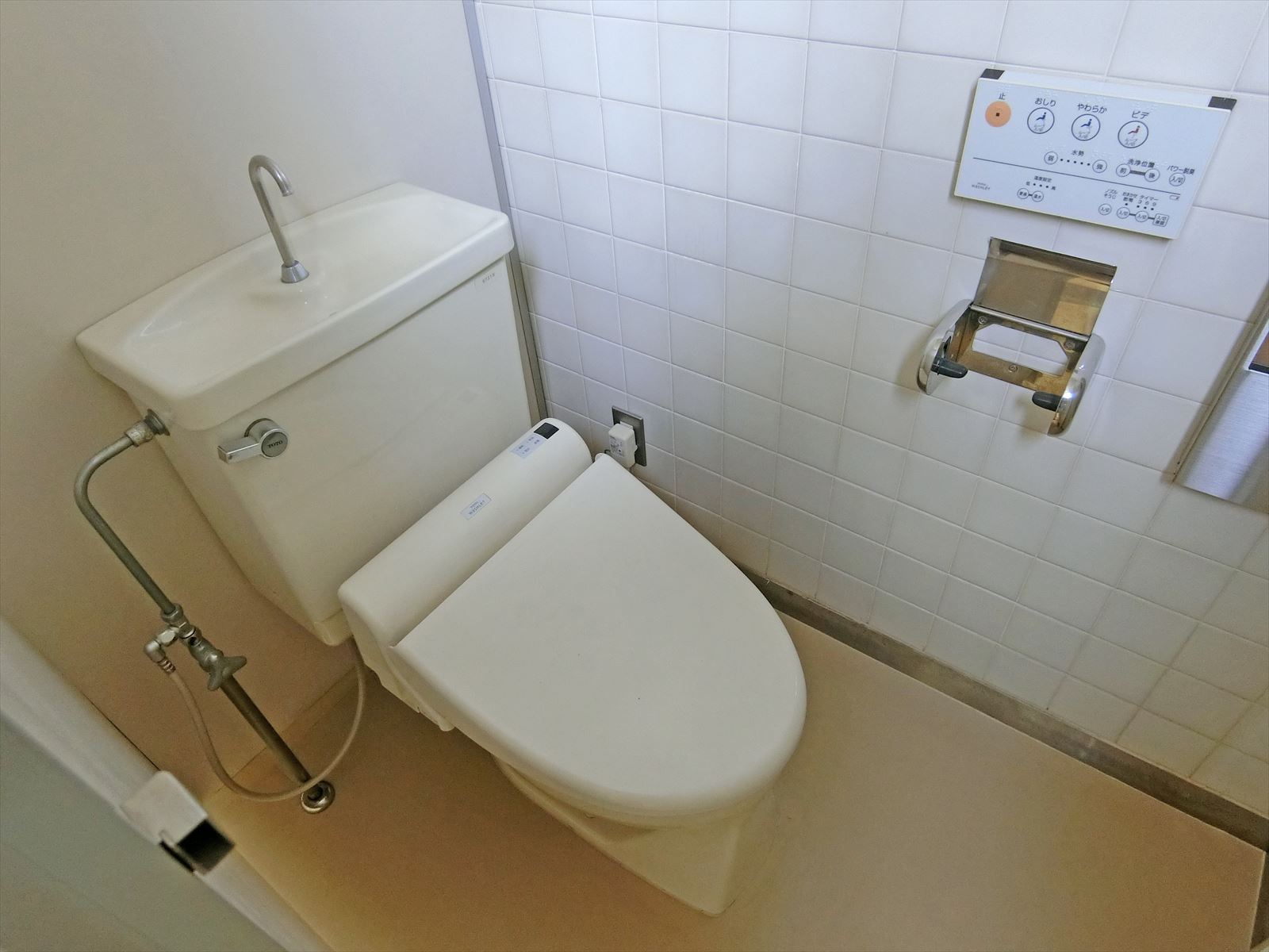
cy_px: 476
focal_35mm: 21
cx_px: 634
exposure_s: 1/40
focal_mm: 4.6
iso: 400
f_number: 2.8
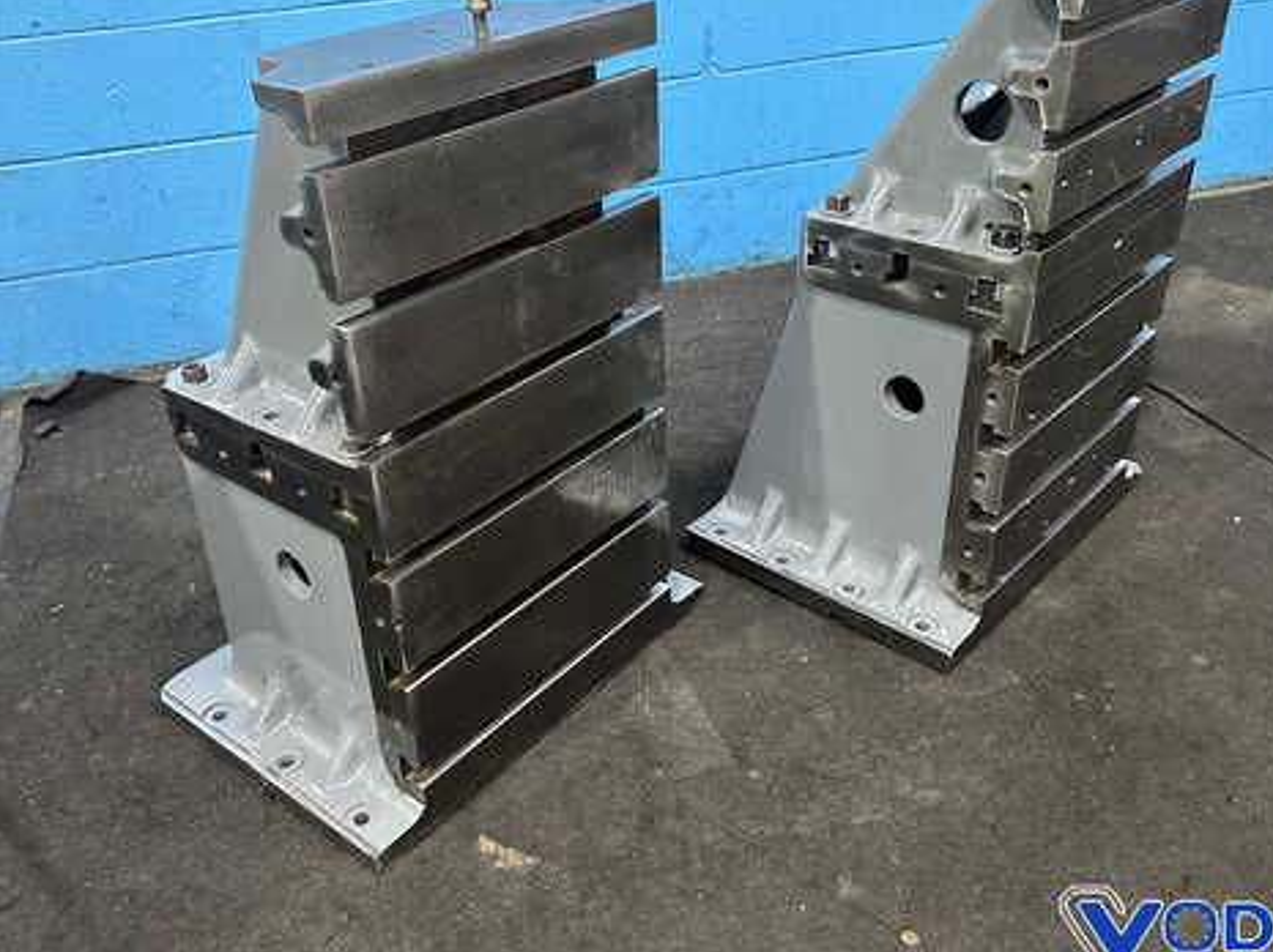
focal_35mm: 31
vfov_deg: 45.3
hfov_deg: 58.3
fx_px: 1139
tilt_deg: -28.8
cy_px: 432
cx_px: 600
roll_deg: +2.4
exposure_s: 1/60
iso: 500
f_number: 1.78
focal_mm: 6.86
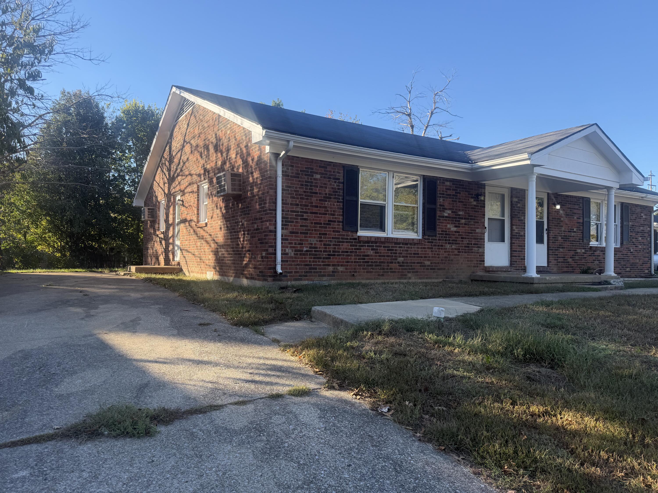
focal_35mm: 24
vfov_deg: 56.8
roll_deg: -0.4
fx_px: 456
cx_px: 329
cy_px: 246
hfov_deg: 71.6
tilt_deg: +0.6
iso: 80
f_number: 1.78
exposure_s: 1/1139
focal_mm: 6.76
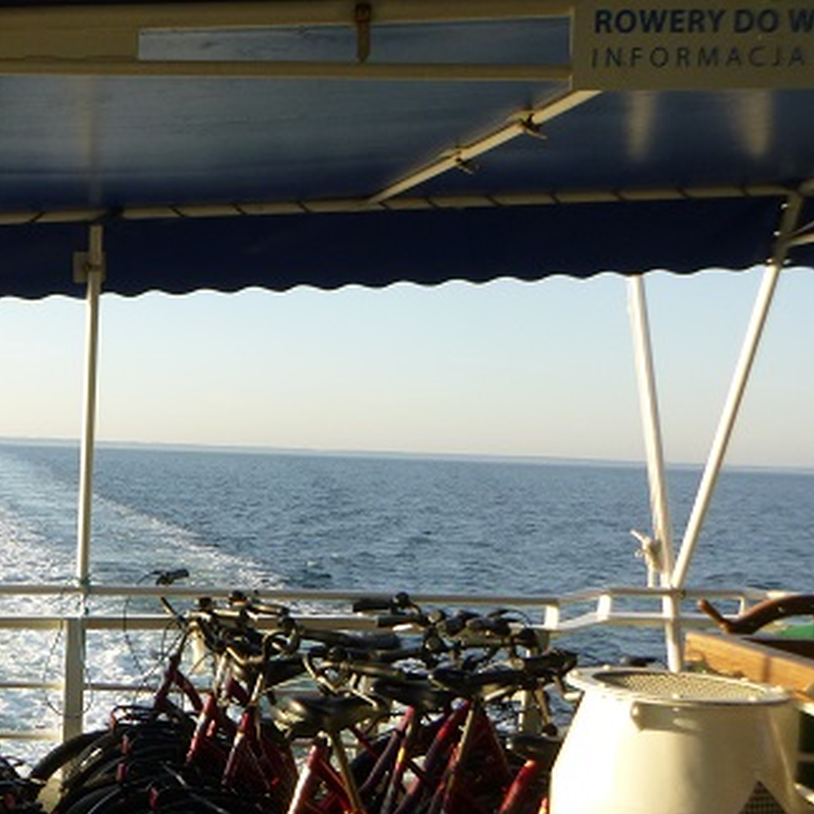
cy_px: 464
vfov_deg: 34.0
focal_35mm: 50
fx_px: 1330
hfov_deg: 30.1
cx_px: -103
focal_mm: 4.5
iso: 100
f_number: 3.9
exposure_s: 1/200
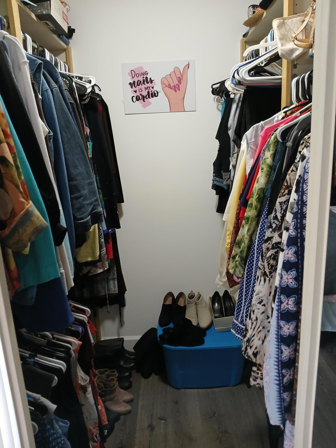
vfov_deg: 67.3
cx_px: 168
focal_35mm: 26
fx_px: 336
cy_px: 224
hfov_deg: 53.1
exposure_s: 1/40
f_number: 1.8
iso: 250
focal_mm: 3.98
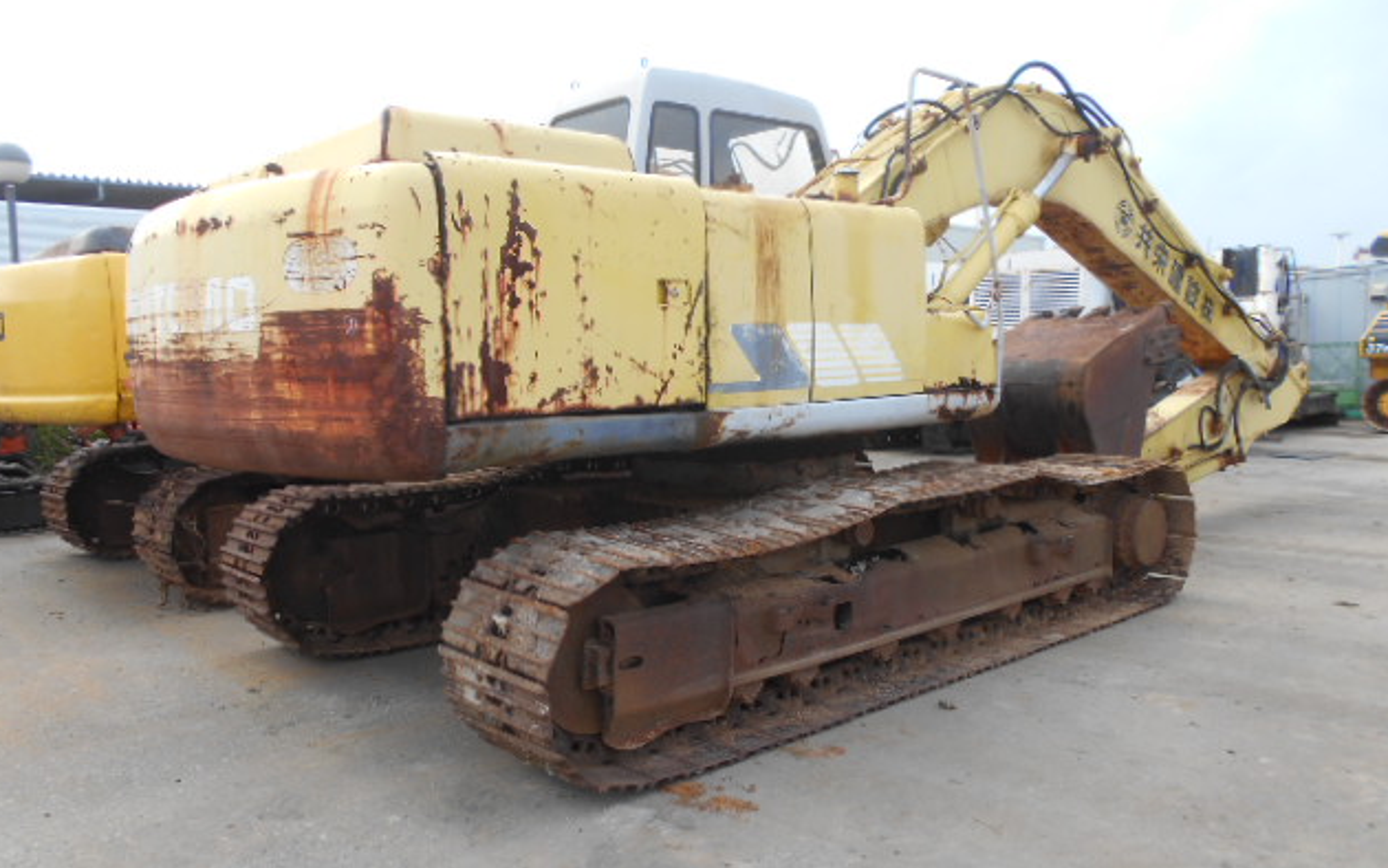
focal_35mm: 28
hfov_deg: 66.5
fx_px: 1059
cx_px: 690
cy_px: 465
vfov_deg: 44.5
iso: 80
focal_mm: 4.6
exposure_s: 1/400
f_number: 3.2
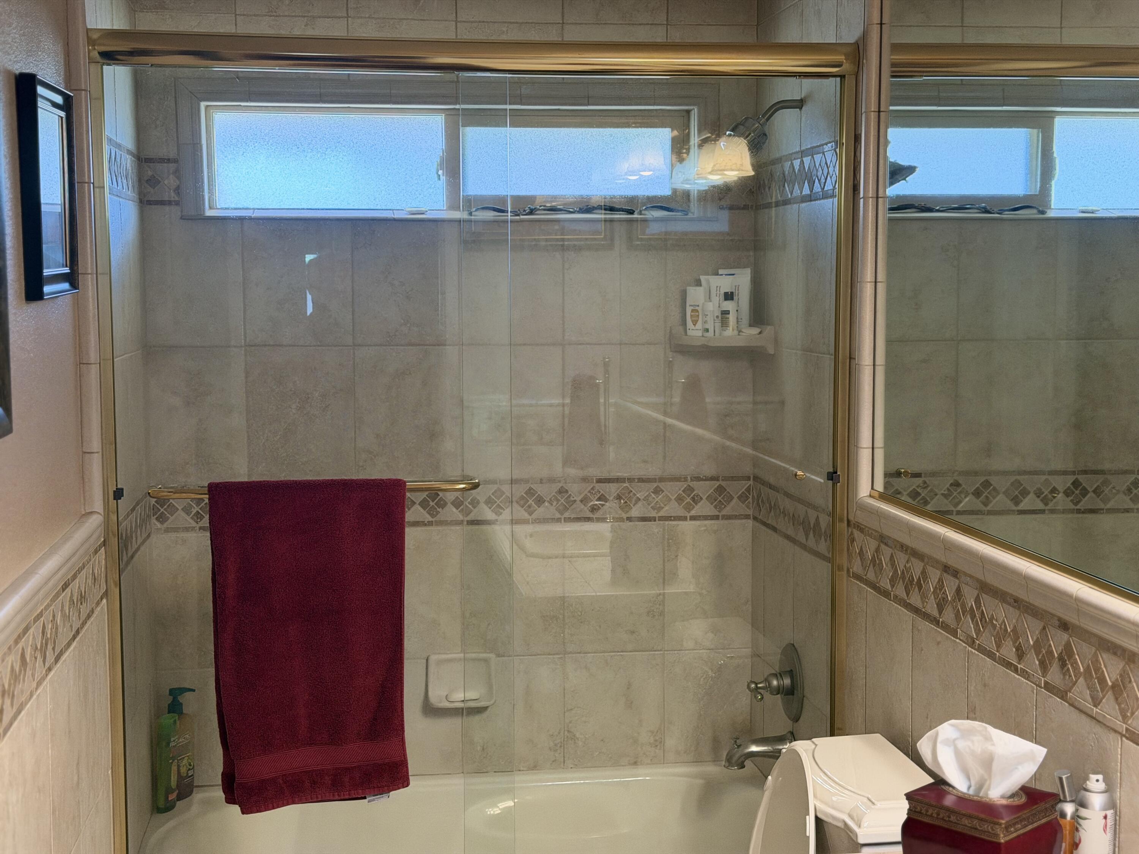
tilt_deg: -4.1
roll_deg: -0.1
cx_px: 570
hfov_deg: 39.7
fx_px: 1579
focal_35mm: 48
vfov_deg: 30.3
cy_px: 427
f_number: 1.78
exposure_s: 1/120
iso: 250
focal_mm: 6.76
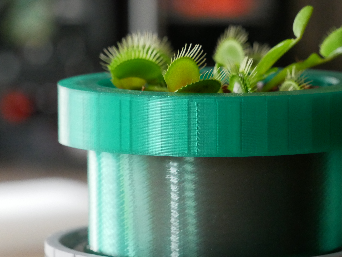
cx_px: 207
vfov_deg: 5.7
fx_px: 2600
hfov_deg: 7.5
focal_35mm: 263
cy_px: 174
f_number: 5.3
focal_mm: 96
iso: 3200
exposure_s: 1/160
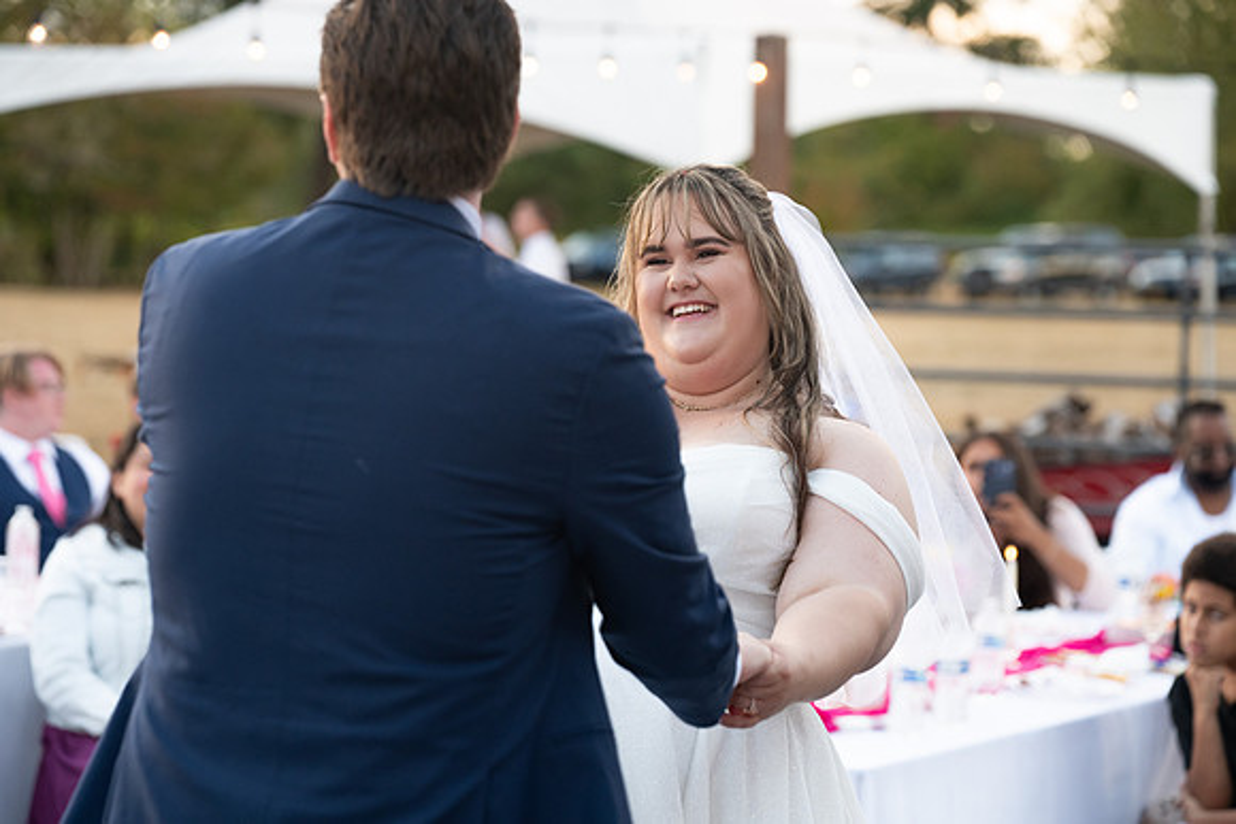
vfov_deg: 11.8
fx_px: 3983
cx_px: 618
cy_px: 412
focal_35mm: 116
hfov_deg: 17.6
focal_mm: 116
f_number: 4
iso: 1600
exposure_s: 1/500
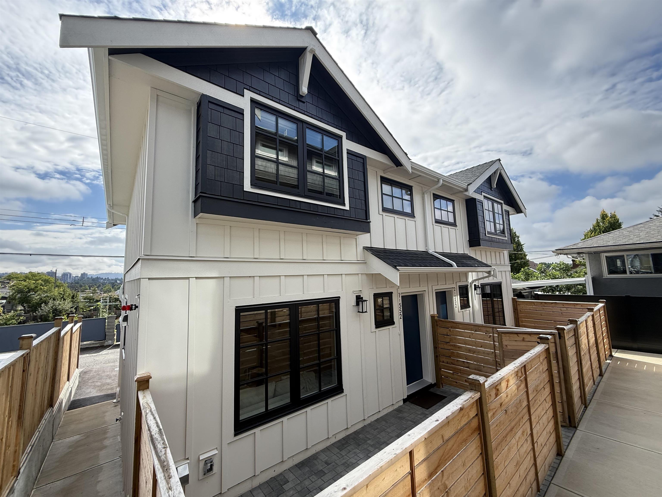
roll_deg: +0.7
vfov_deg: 85.7
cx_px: 331
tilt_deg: +7.0
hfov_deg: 102.1
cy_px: 248
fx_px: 268
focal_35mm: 14
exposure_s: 1/751
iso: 50
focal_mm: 2.22
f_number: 2.2
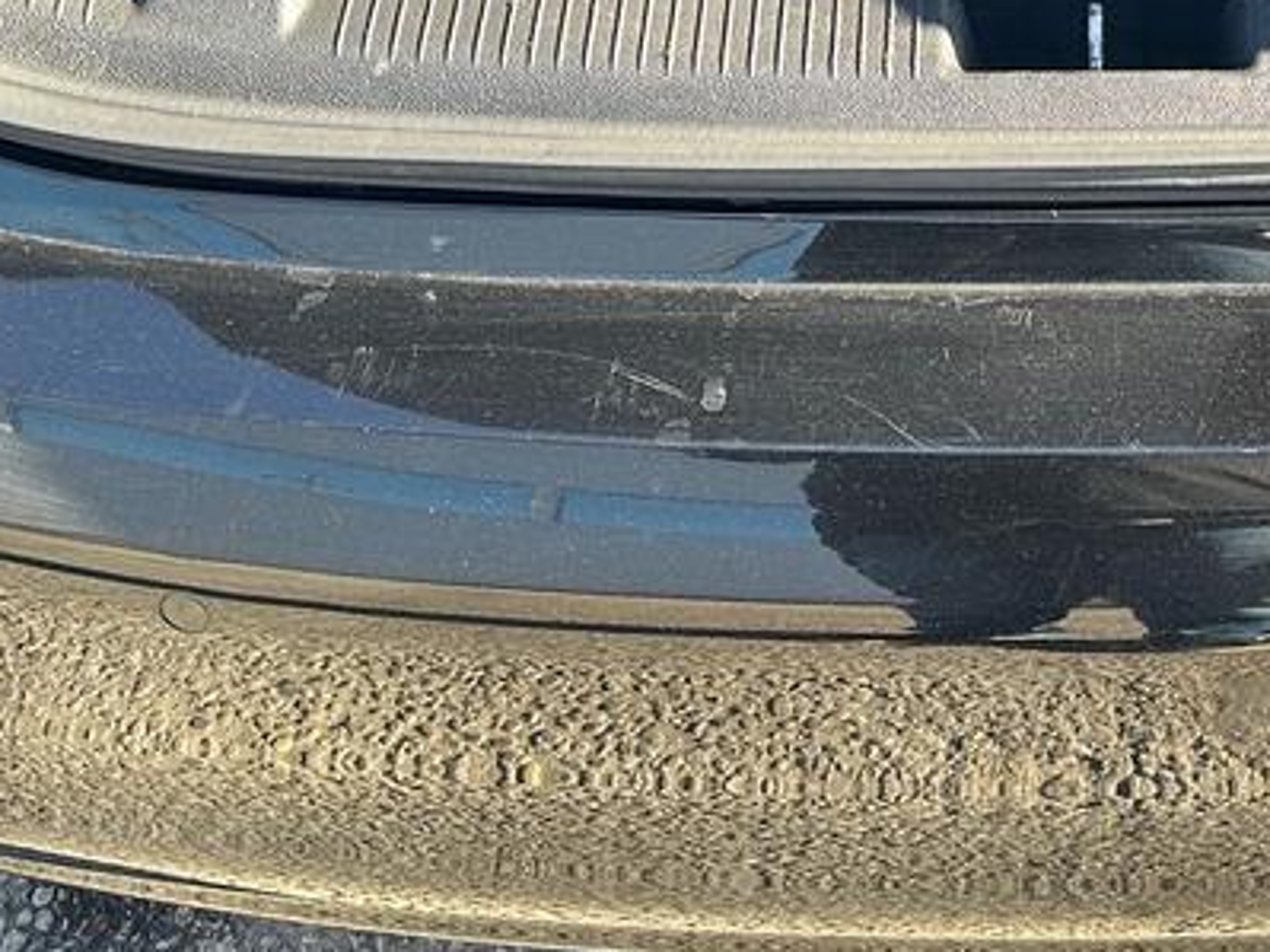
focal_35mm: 77
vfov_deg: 17.7
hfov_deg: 24.9
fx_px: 2824
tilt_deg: -35.5
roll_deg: -0.6
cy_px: -341
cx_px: 1041
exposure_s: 1/142
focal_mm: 6.86
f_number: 1.78
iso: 80
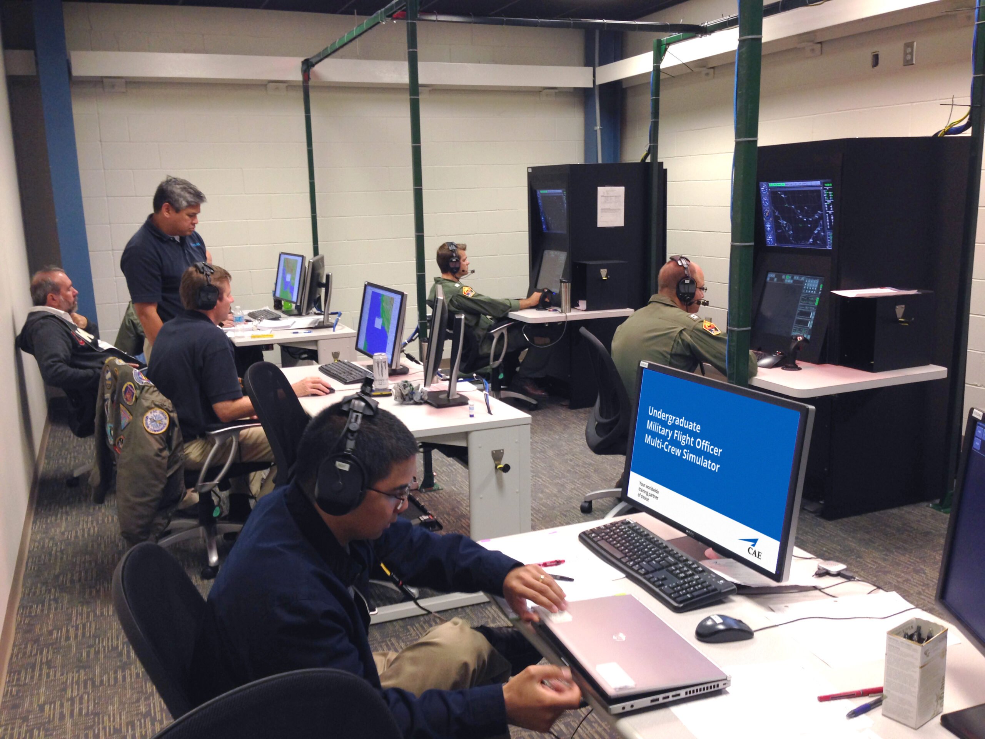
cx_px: 492
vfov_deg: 42.9
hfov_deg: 55.4
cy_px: 370
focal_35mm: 33
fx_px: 939
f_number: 2.4
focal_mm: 4.12
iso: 100
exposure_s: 1/20
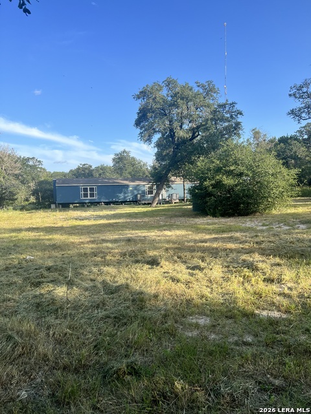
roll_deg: +0.0
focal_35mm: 26
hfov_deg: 53.1
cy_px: 207
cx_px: 156
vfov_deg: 67.3
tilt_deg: -3.1
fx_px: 311
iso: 50
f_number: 1.5
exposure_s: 1/1808
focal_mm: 5.7
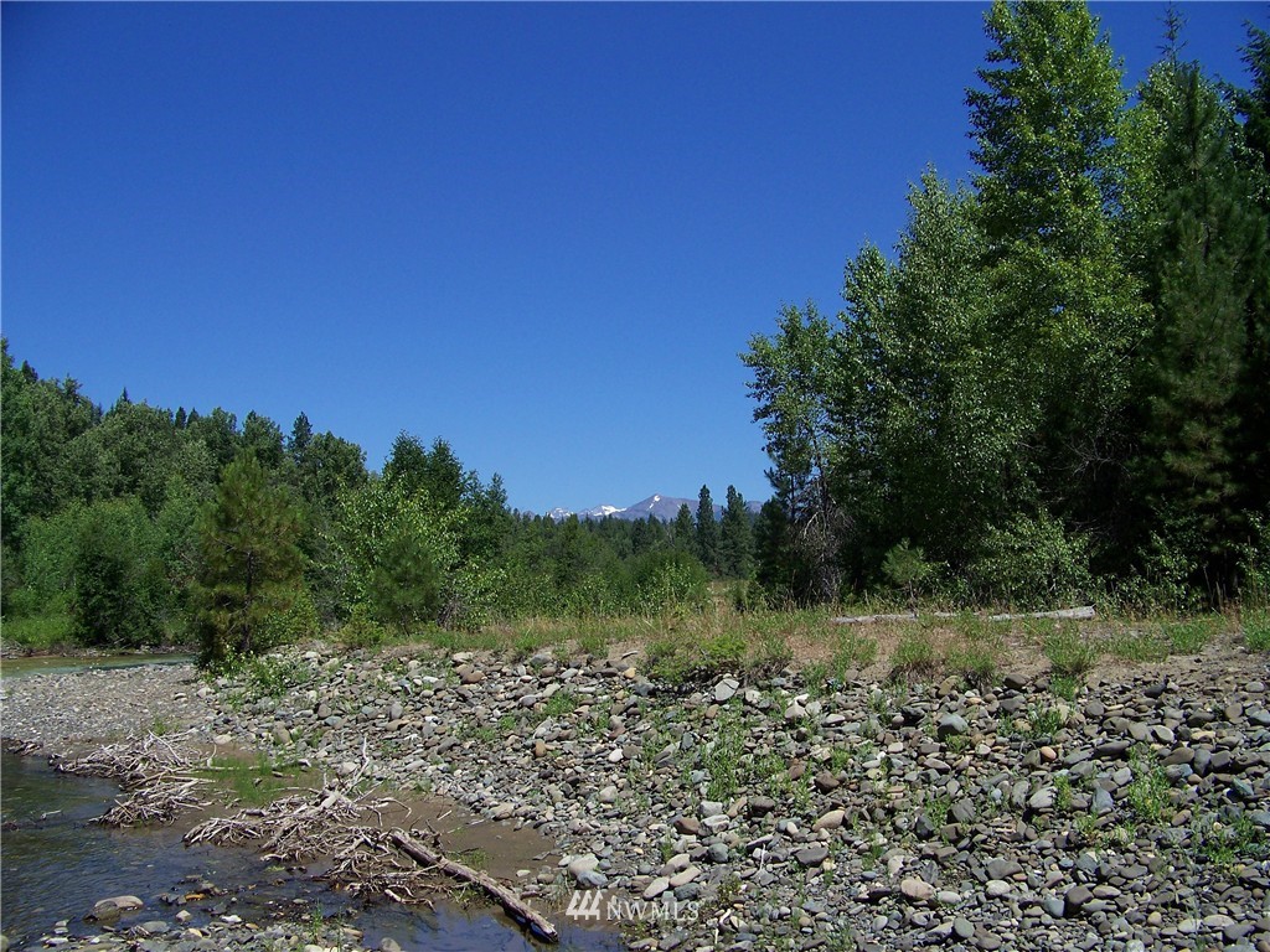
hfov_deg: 51.4
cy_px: 476
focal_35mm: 36
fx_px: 1321
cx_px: 635
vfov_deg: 39.7
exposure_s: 1/640
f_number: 4
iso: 64
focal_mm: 5.85
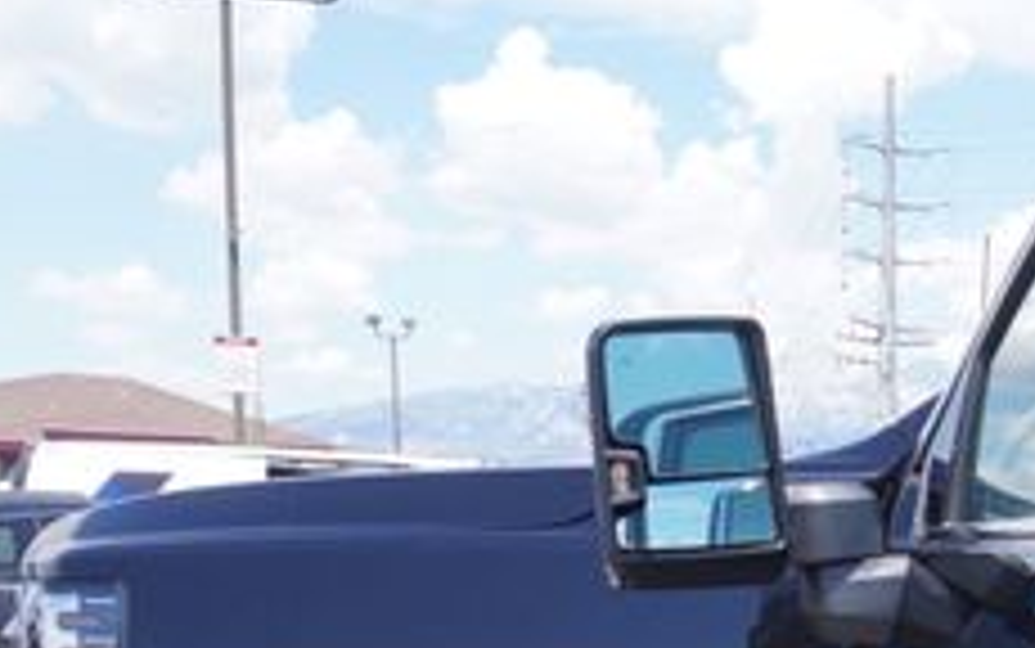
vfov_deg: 17.8
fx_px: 1919
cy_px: 868
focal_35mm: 68
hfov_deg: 27.1
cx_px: 1202
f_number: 6.3
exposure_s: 1/160
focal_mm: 16
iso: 100
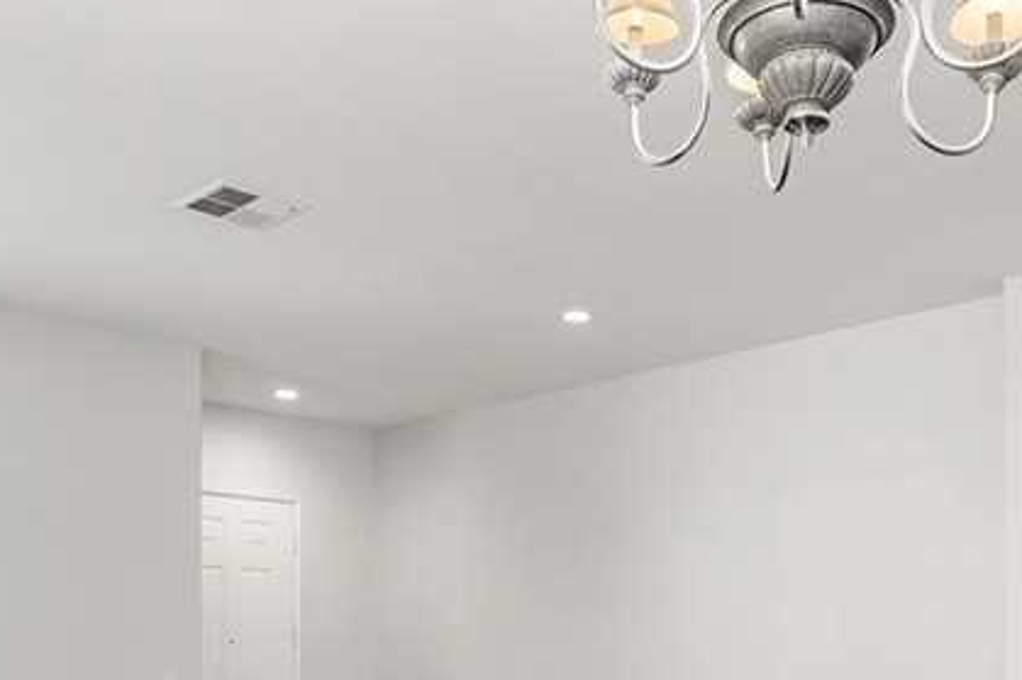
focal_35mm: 44
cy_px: 636
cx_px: 632
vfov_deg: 29.0
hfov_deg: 44.2
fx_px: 1249
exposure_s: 1
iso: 200
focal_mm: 18
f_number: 8
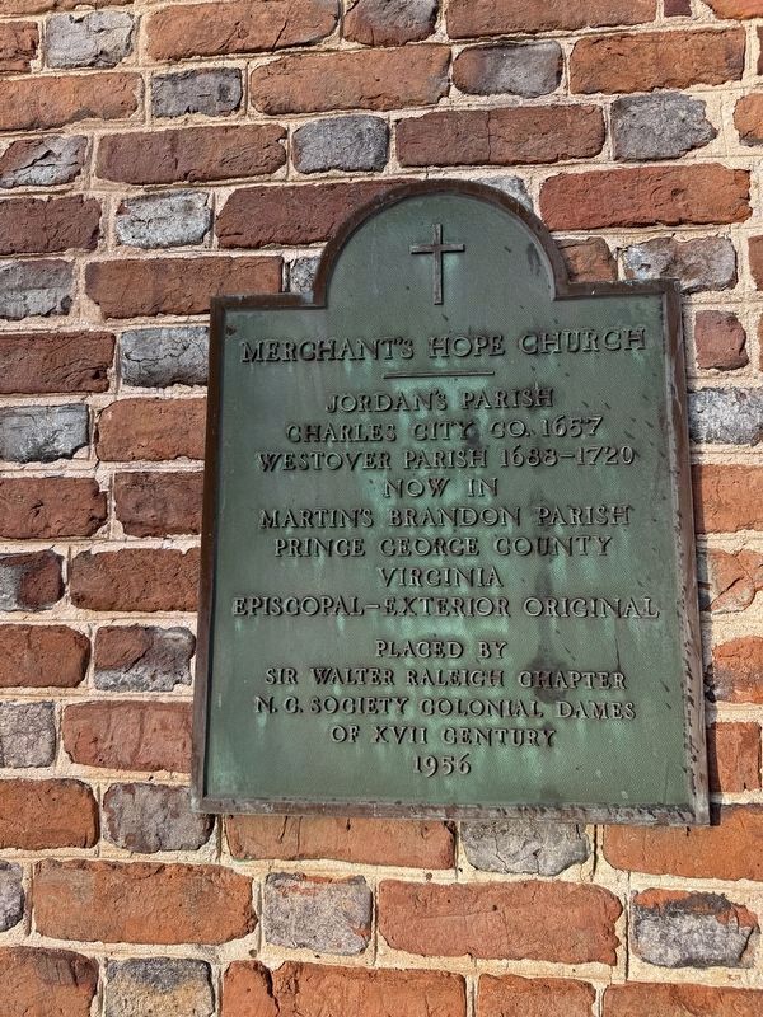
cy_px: 508
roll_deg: -1.2
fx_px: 705
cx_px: 382
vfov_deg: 71.6
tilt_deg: +7.3
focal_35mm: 24
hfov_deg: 56.8
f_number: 1.78
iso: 80
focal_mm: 6.76
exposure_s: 1/521
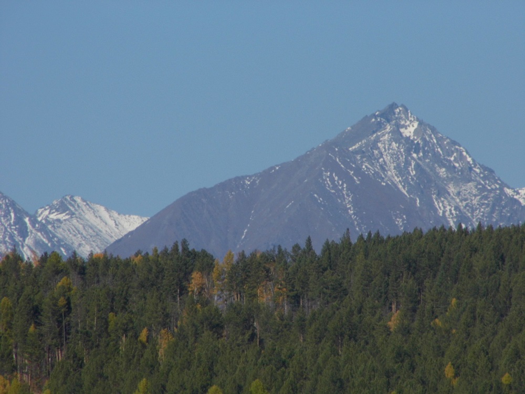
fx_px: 7962
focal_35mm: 525
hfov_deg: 3.8
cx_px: 262
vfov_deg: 2.8
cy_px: 197
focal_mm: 94.5
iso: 100
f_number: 16.7
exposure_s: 1/125
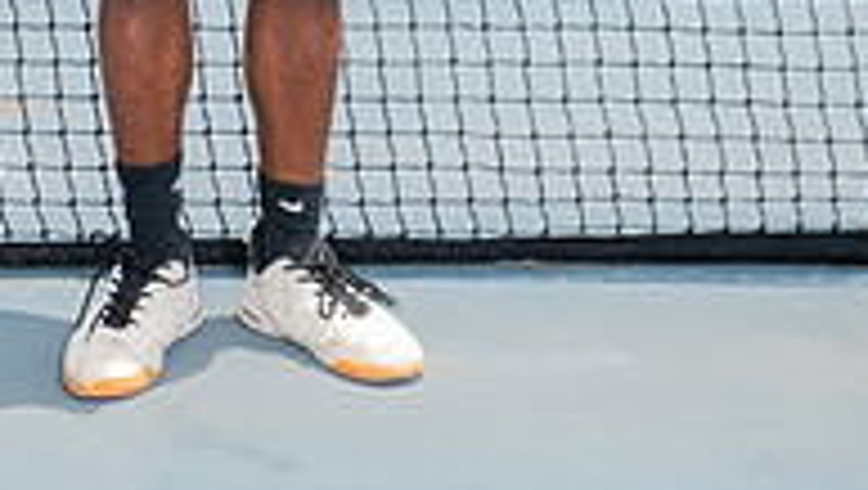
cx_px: 234
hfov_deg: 18.2
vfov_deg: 9.7
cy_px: -481
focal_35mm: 117
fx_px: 2695
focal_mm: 48
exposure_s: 1/250
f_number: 6.3
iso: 100
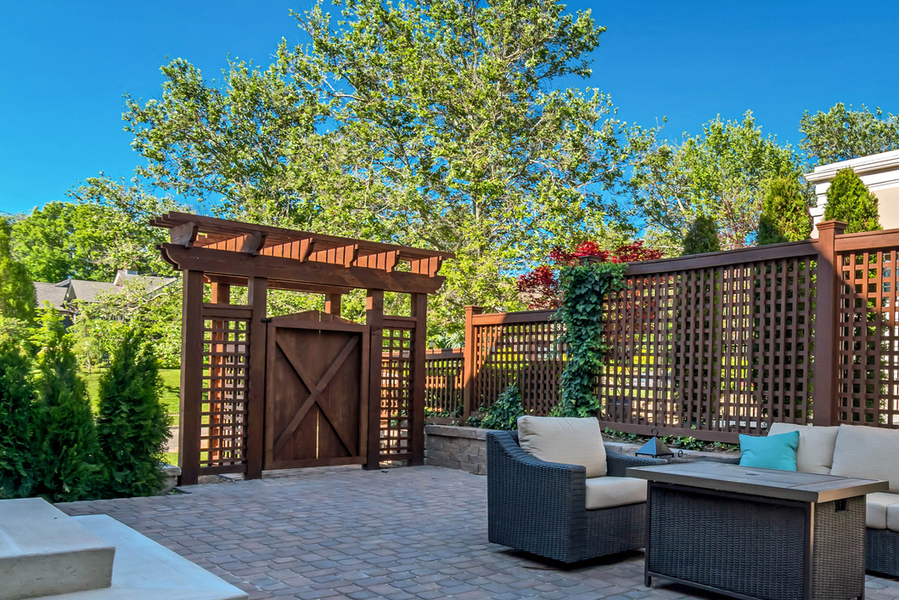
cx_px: 608
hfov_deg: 61.9
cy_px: 366
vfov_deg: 44.7
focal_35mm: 29
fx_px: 724
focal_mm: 10
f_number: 5.6
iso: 100
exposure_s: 1/250
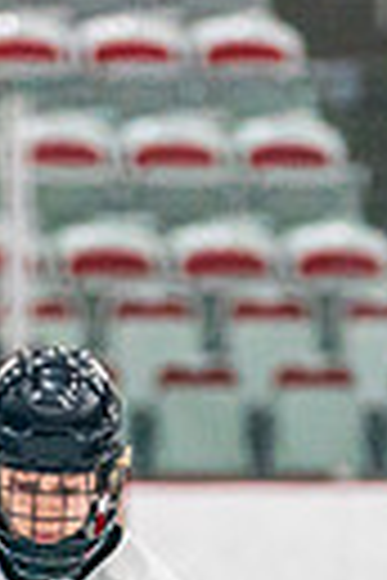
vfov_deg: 2.5
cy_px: 985
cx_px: 50
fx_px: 13318
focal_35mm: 826
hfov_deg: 1.7
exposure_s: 1/1250
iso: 3200
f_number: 2.8
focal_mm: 156
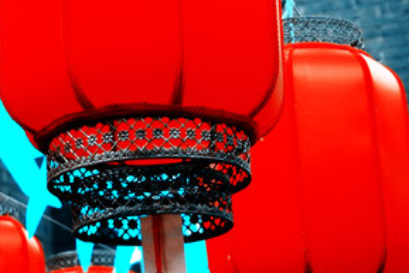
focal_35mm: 153
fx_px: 1743
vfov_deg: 9.0
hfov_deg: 13.0
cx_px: -83
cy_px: 100
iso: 1250
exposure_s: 1/1000
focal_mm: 37
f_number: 5.6
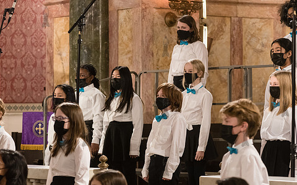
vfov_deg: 8.5
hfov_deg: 13.6
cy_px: 106
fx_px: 1247
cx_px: 165
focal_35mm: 154
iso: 4000
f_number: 5
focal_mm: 125
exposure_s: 1/125
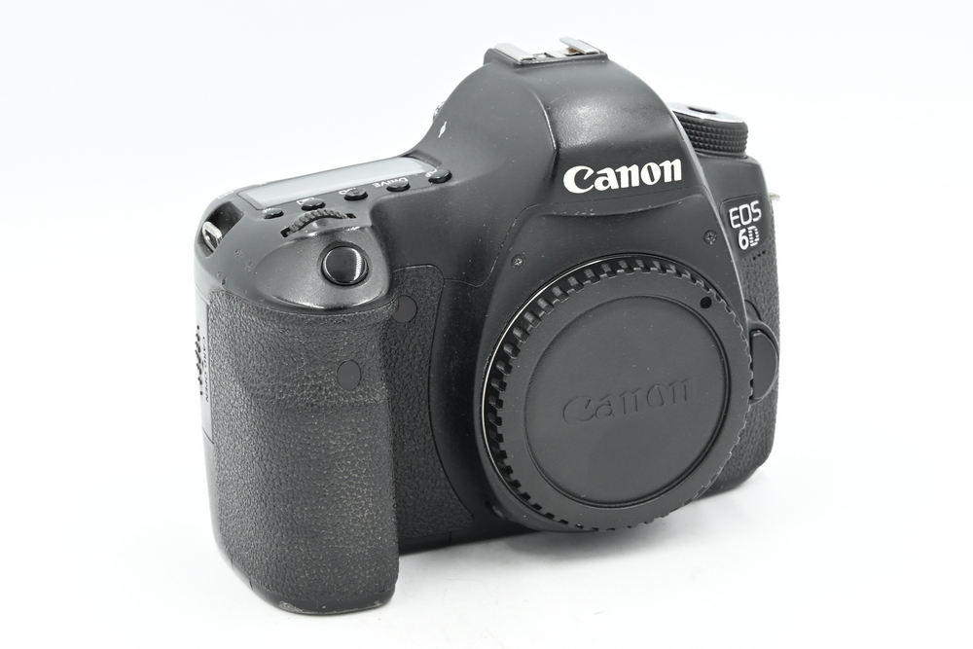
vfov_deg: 17.3
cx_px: 486
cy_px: 324
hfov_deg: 25.7
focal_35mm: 79
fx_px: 2135
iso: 200
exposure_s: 1/15
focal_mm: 53
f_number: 14
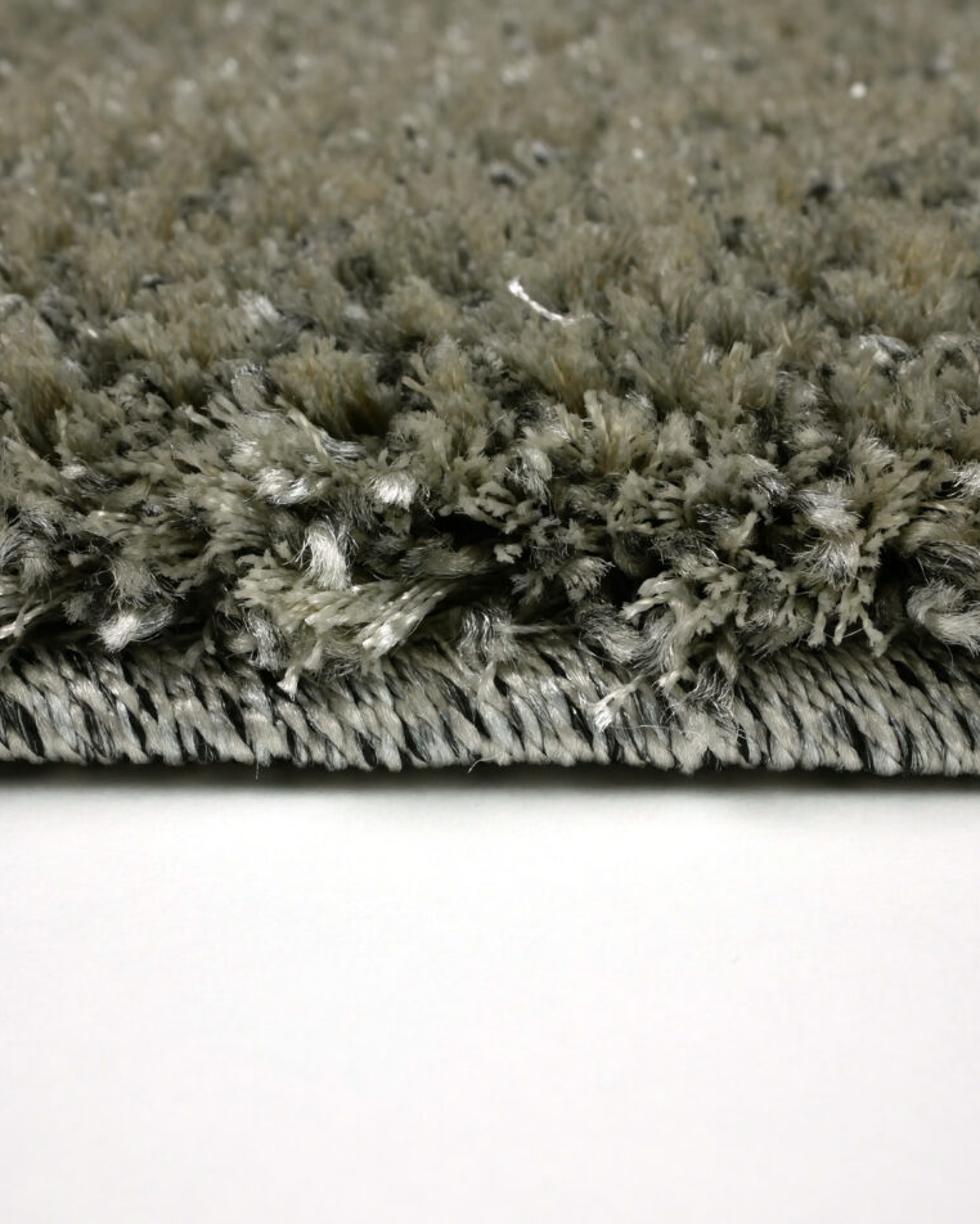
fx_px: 2283
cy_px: 639
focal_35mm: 63
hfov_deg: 24.2
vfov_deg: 30.0
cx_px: 491
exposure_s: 1/40
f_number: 13
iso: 400
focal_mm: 30
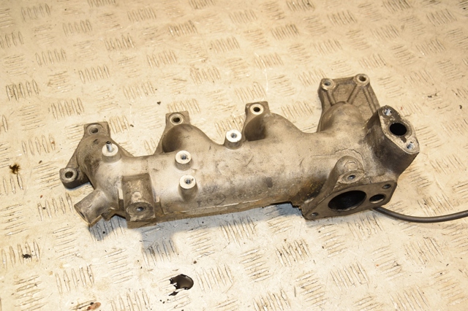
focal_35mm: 48
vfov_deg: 28.0
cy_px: 156
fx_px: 624
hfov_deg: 41.1
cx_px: 234
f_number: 5.6
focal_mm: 32
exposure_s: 1/200
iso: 800
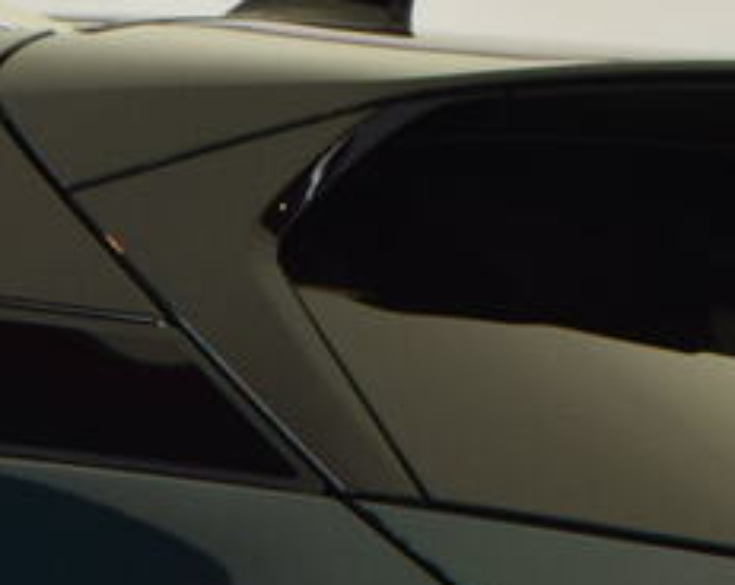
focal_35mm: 176
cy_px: 1367
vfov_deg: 8.1
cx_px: -207
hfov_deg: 10.7
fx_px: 3822
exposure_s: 1/125
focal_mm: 18
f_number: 5.6
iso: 400
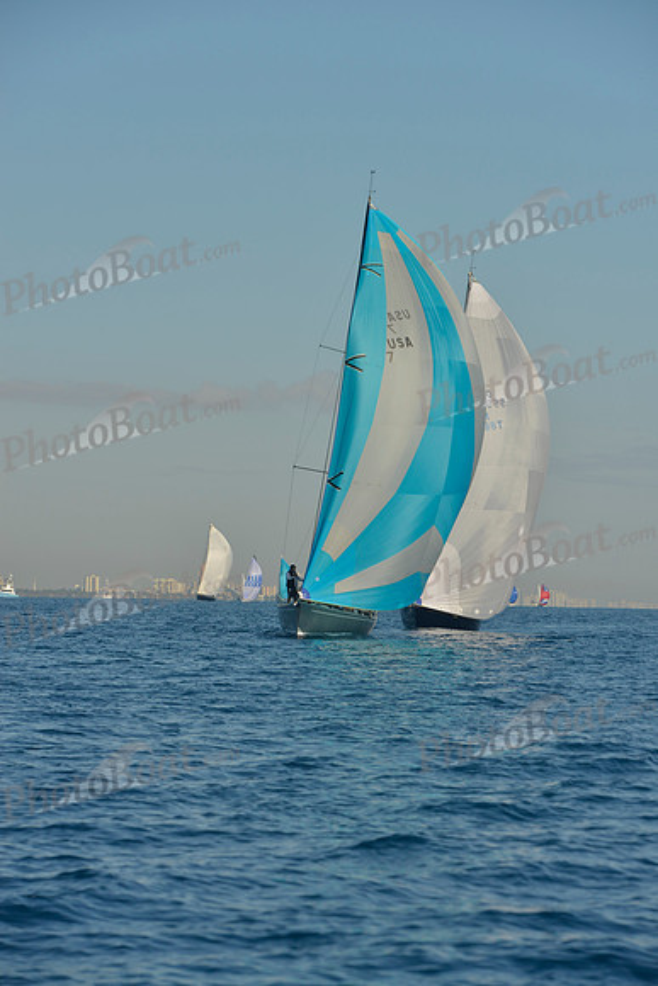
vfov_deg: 16.4
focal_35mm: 125
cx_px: 329
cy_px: 493
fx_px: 3425
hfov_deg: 11.0
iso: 200
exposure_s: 1/800
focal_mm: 125
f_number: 7.1
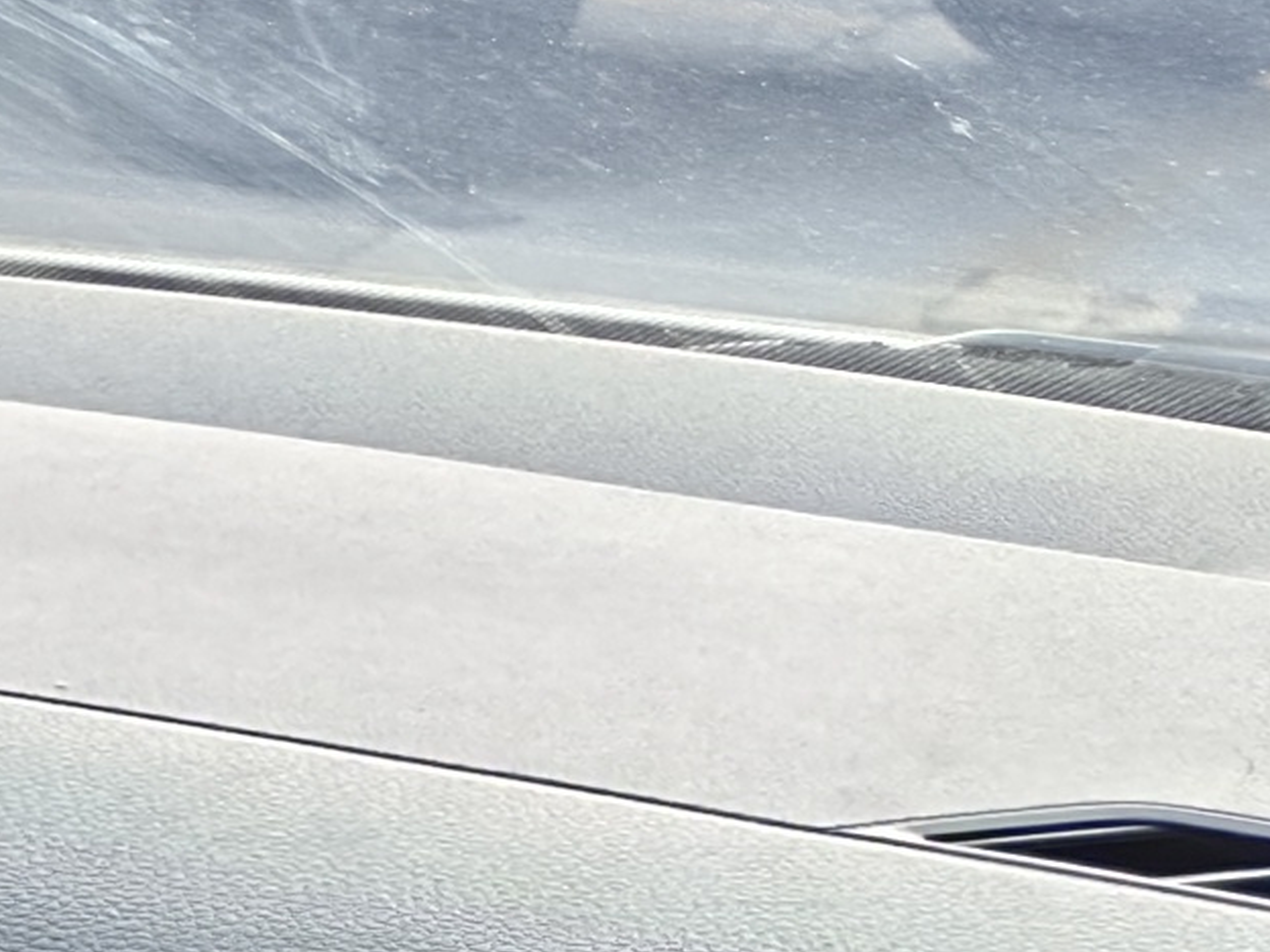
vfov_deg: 9.6
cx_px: -2391
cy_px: 1406
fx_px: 5540
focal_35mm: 151
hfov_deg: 10.1
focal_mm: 5.56
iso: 626
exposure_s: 1/100
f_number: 1.88
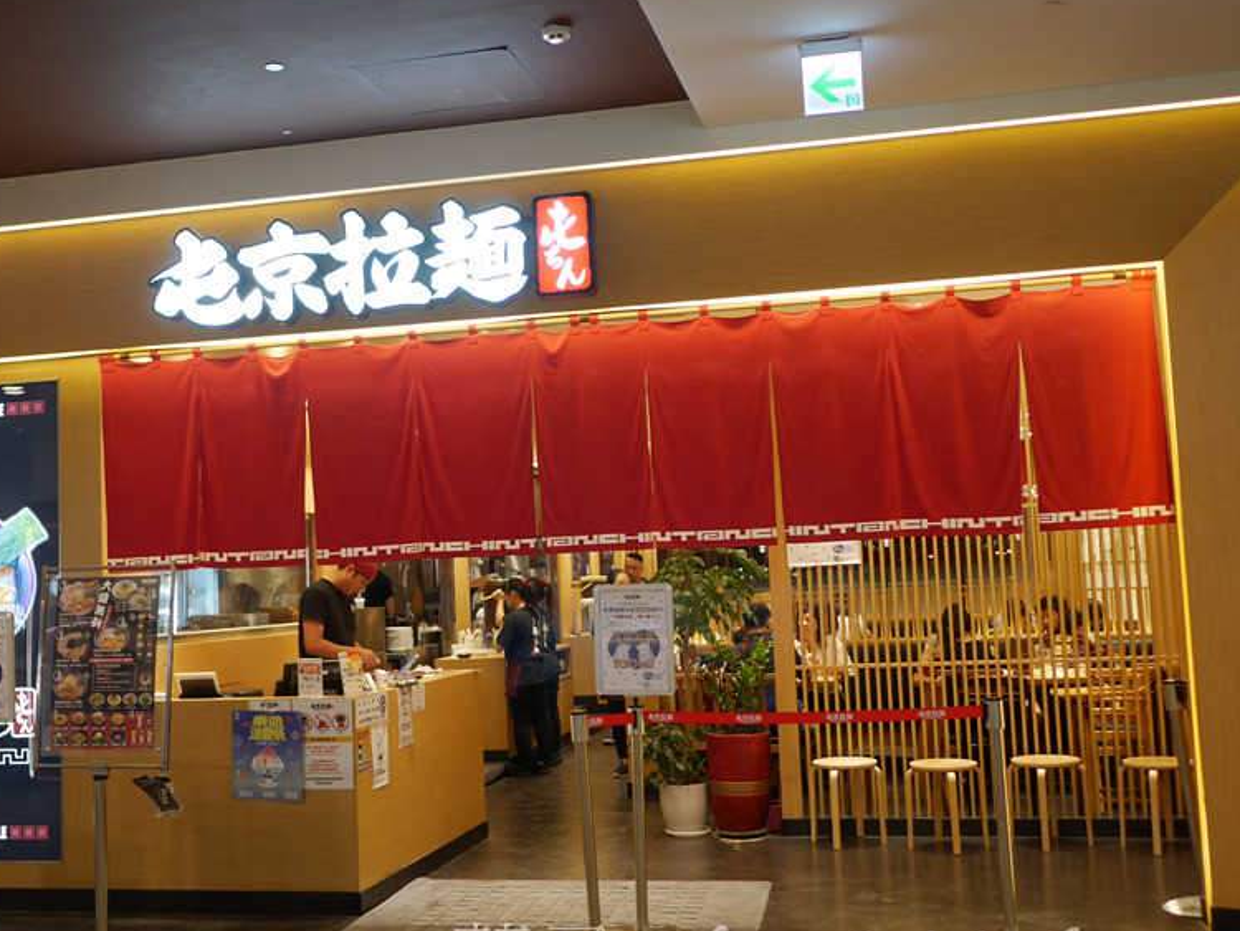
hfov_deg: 46.7
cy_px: 466
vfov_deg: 36.0
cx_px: 537
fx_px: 1433
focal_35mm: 40
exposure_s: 1/125
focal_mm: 15
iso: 320
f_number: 1.7
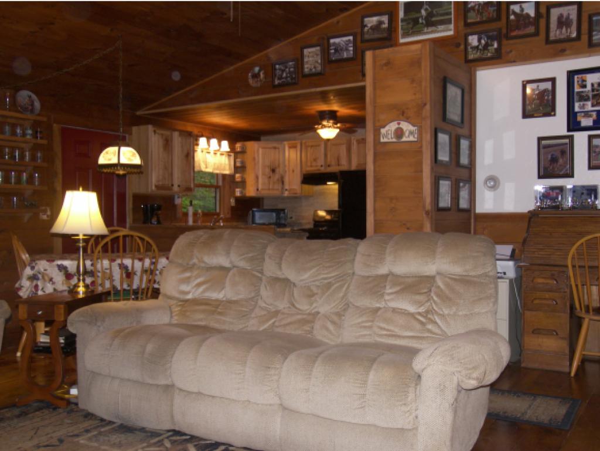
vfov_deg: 38.7
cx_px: 300
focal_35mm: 37
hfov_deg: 50.1
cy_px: 226
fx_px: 642
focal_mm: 7.8
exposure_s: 1/40
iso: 160
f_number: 3.2
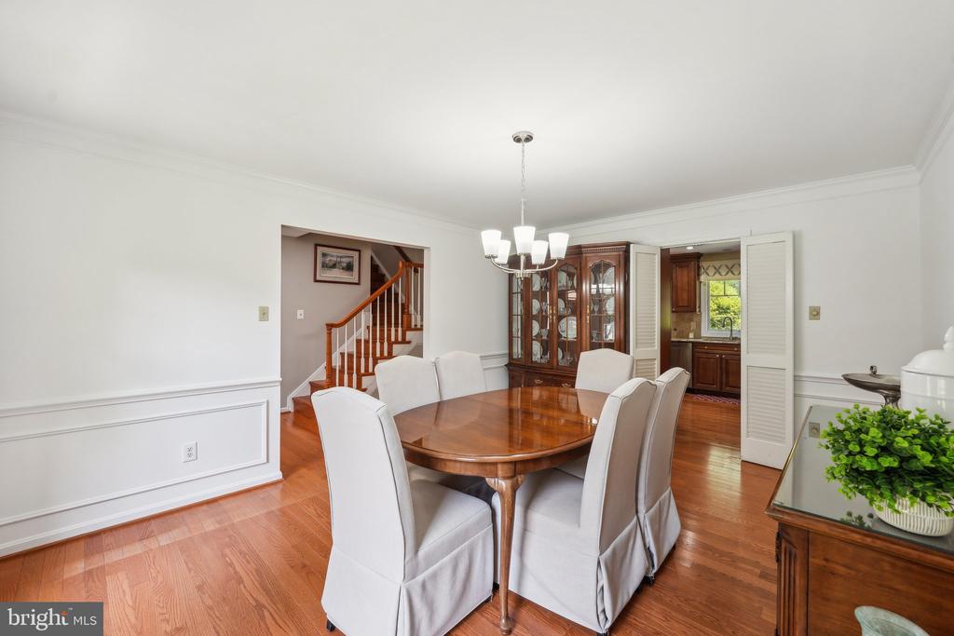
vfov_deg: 81.2
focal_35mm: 14
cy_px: 318
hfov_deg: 104.2
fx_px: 371
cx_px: 477
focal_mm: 14
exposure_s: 1/15
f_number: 7.1
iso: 160
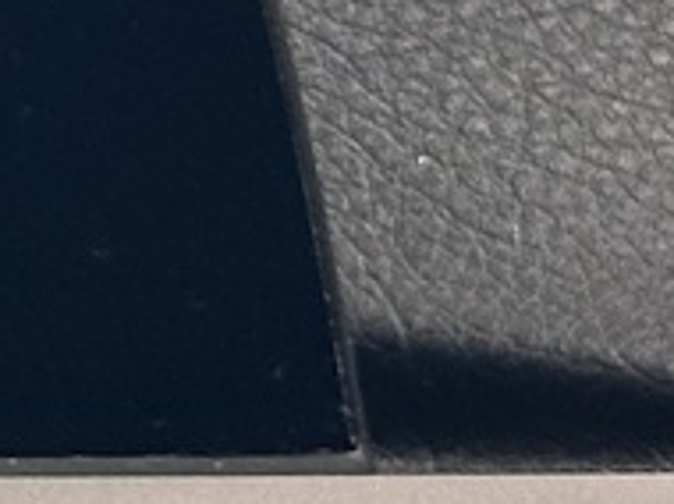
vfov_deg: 4.1
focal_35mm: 364
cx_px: -1508
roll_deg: -1.6
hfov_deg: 5.1
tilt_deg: -8.4
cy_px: -177
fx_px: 7078
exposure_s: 1/53
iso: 125
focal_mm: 6.86
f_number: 1.78
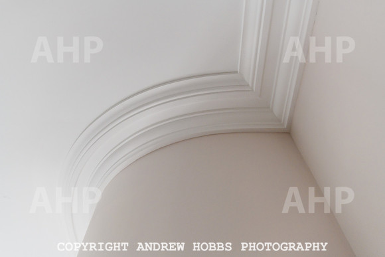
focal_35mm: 26
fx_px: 278
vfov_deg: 49.6
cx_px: 192
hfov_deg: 69.4
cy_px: 128
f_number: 3.5
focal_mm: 26
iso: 500
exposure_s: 1/1250
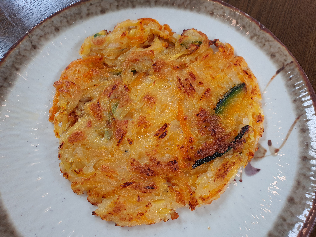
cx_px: 158
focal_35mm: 26
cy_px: 118
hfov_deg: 67.3
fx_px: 237
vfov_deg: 53.1
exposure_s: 1/147
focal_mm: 4.3
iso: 50
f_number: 2.4
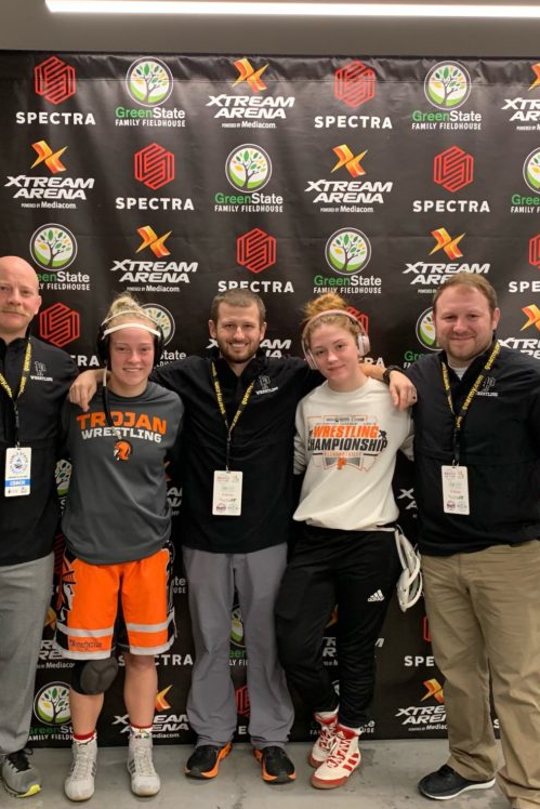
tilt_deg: -5.5
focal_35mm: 37
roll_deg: -0.7
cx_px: 261
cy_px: 412
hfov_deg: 36.0
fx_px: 832
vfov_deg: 51.9
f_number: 1.8
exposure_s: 1/60
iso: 200
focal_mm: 4.25
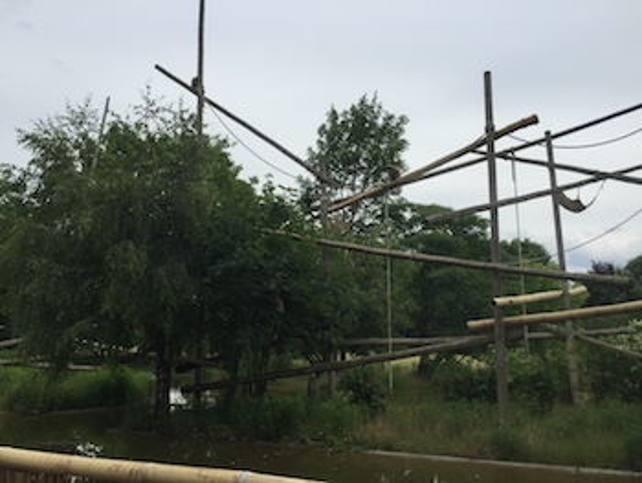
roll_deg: -1.6
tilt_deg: +11.0
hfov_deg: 61.6
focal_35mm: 29
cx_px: 321
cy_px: 242
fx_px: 538
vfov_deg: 48.3
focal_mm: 4.15
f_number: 2.2
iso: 32
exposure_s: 1/1721
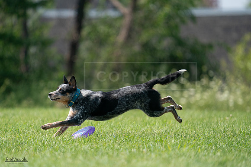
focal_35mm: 600
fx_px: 4184
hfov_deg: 3.4
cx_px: 126
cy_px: 84
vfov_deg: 2.3
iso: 1600
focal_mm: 600
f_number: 6.3
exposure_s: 1/4000
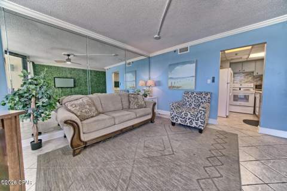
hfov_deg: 112.6
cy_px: 96
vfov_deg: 90.0
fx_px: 96
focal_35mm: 12
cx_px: 144
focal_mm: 12
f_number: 8
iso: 500
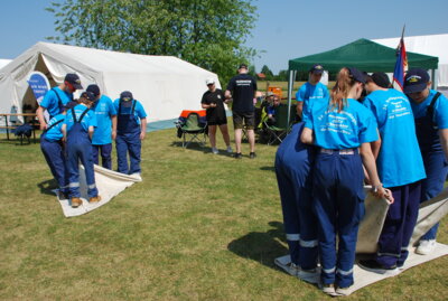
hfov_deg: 57.1
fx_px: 412
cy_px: 150
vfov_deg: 40.2
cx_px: 224
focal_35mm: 33
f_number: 8
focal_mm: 22
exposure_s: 1/250
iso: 100
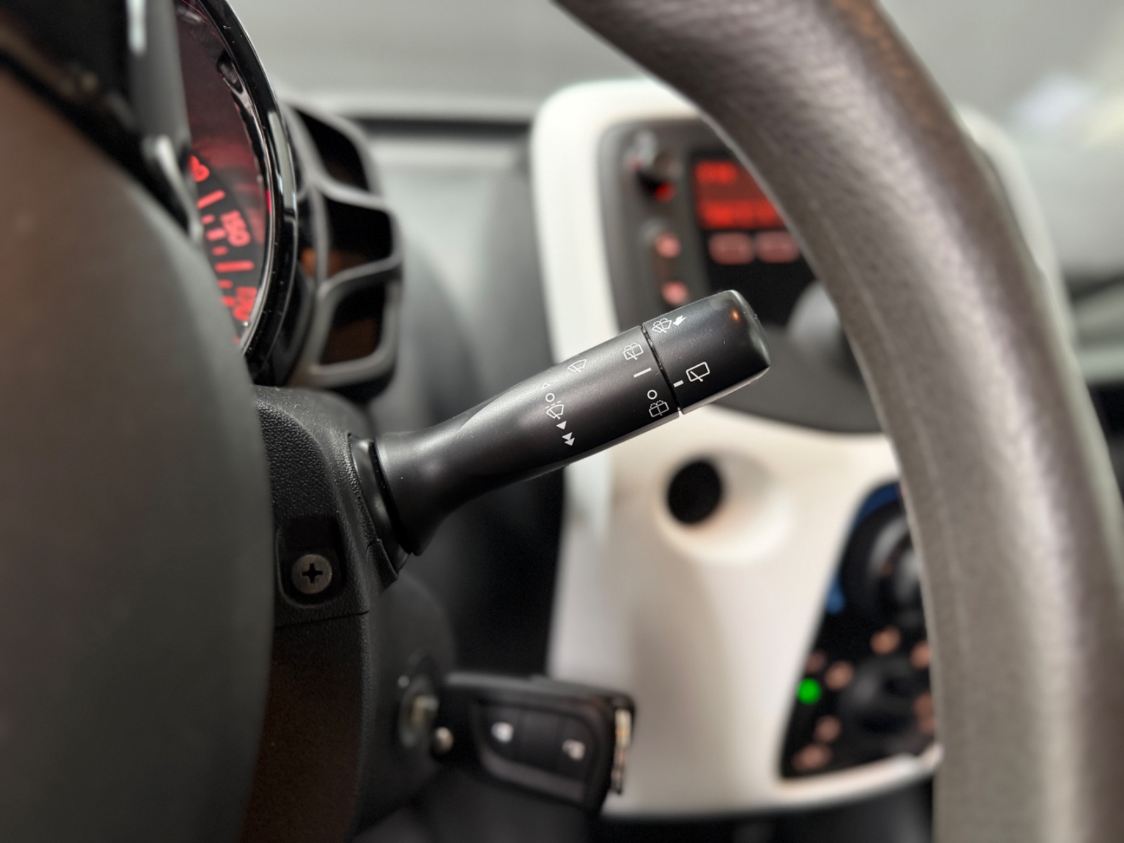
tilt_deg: -14.6
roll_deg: -0.9
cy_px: 422
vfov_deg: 56.8
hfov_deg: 71.6
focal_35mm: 24
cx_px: 562
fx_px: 779
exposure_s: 1/50
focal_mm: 6.76
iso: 320
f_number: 1.78
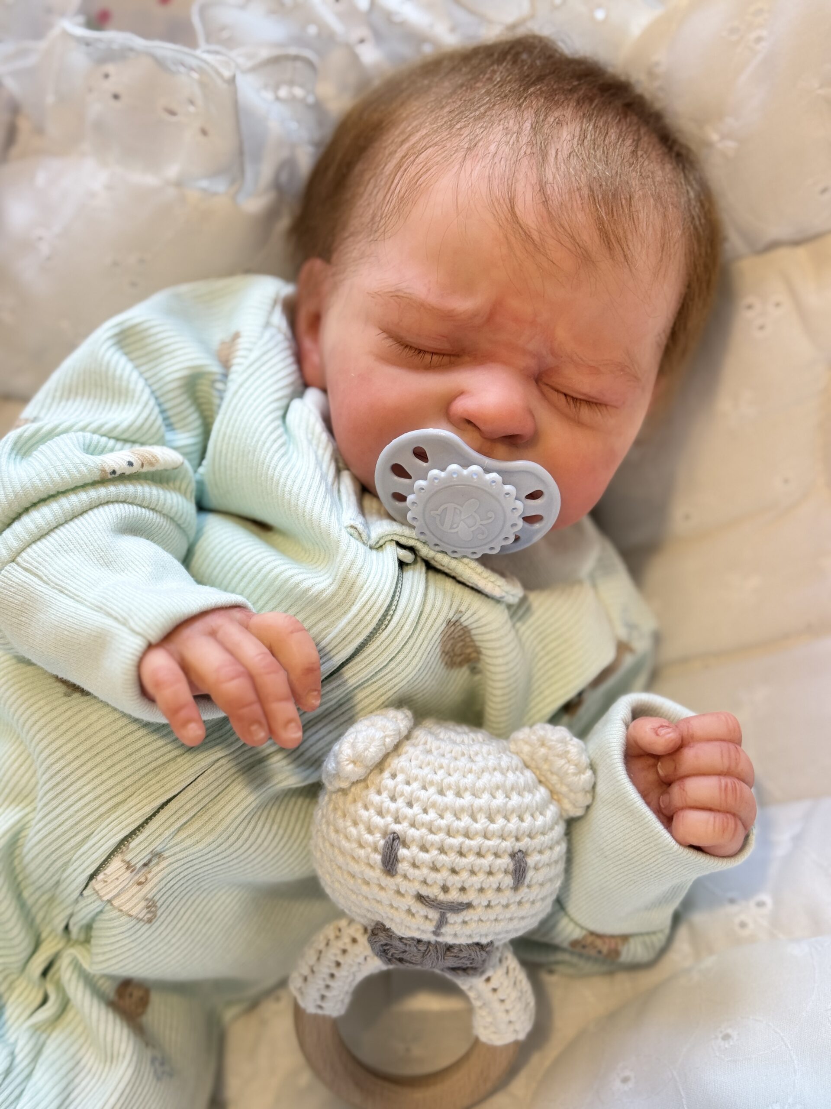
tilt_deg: -61.6
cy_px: 554
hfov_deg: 30.3
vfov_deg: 39.7
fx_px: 1536
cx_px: 416
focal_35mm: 48
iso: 80
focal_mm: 6.76
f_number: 1.78
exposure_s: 1/60
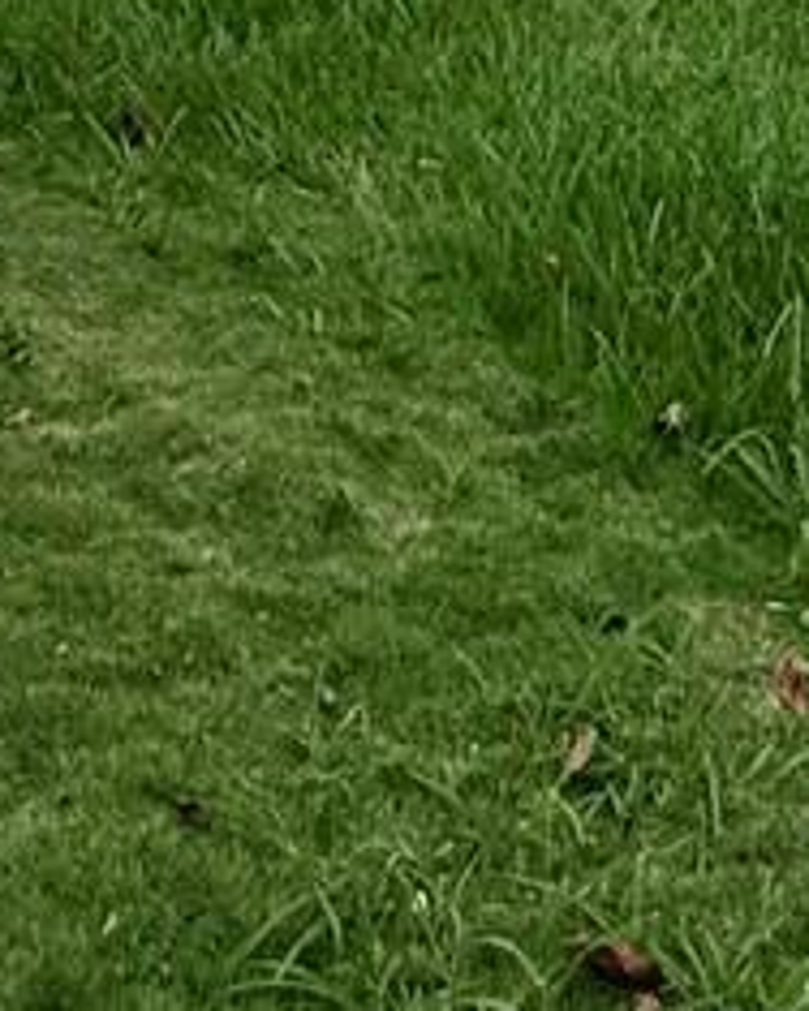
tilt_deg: +9.8
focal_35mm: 93
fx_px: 2783
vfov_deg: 13.6
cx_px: 590
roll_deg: -5.0
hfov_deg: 16.5
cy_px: -1527
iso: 50
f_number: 2.2
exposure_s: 1/2208
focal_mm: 2.22
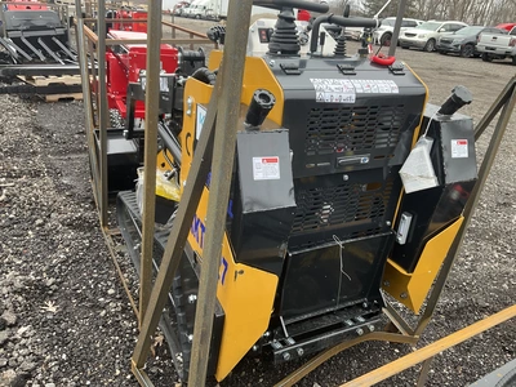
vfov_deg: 48.2
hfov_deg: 61.7
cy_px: 194
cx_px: 258
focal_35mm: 29
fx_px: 432
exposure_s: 1/122
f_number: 1.8
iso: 20
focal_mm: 3
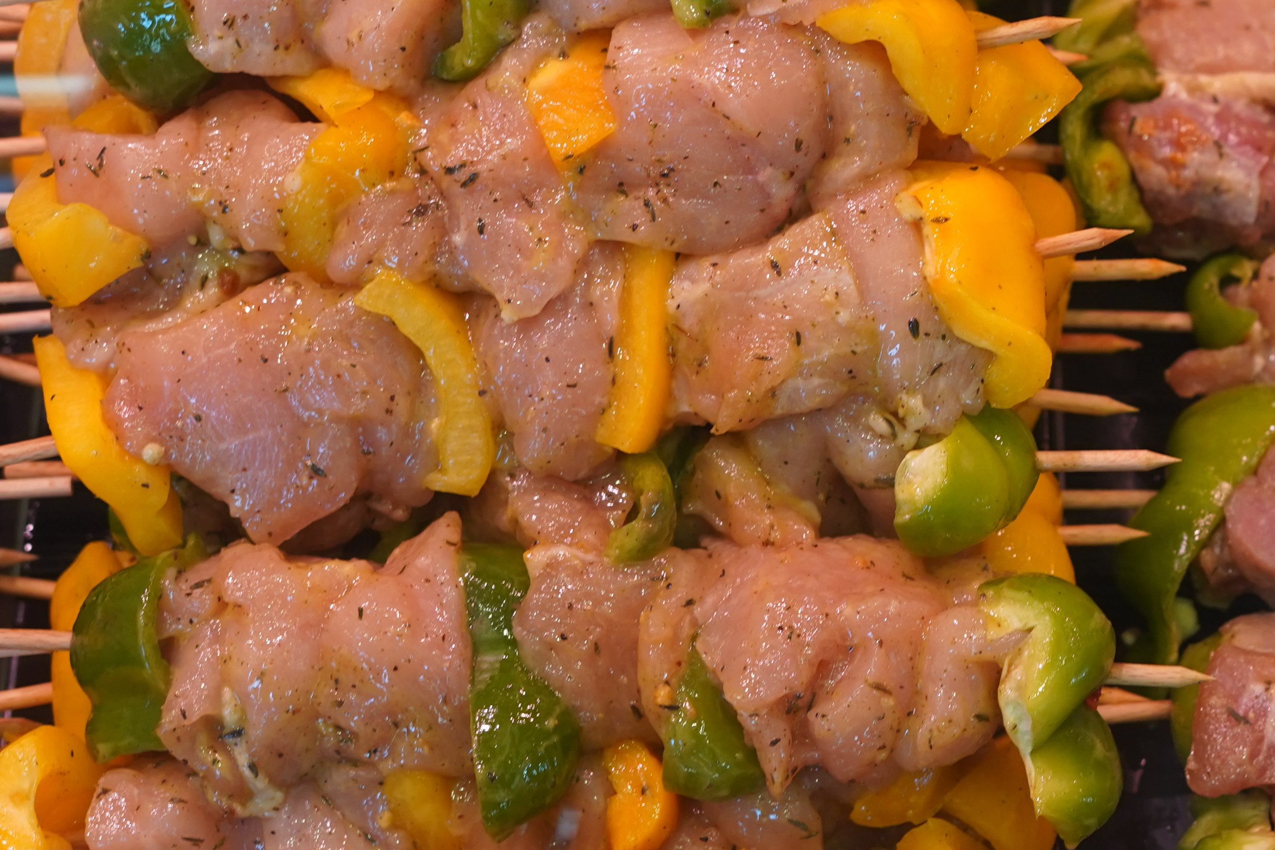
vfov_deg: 12.4
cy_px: 193
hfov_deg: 17.9
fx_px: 3896
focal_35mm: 110
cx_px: 1402
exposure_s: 1/160
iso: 800
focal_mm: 50
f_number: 4
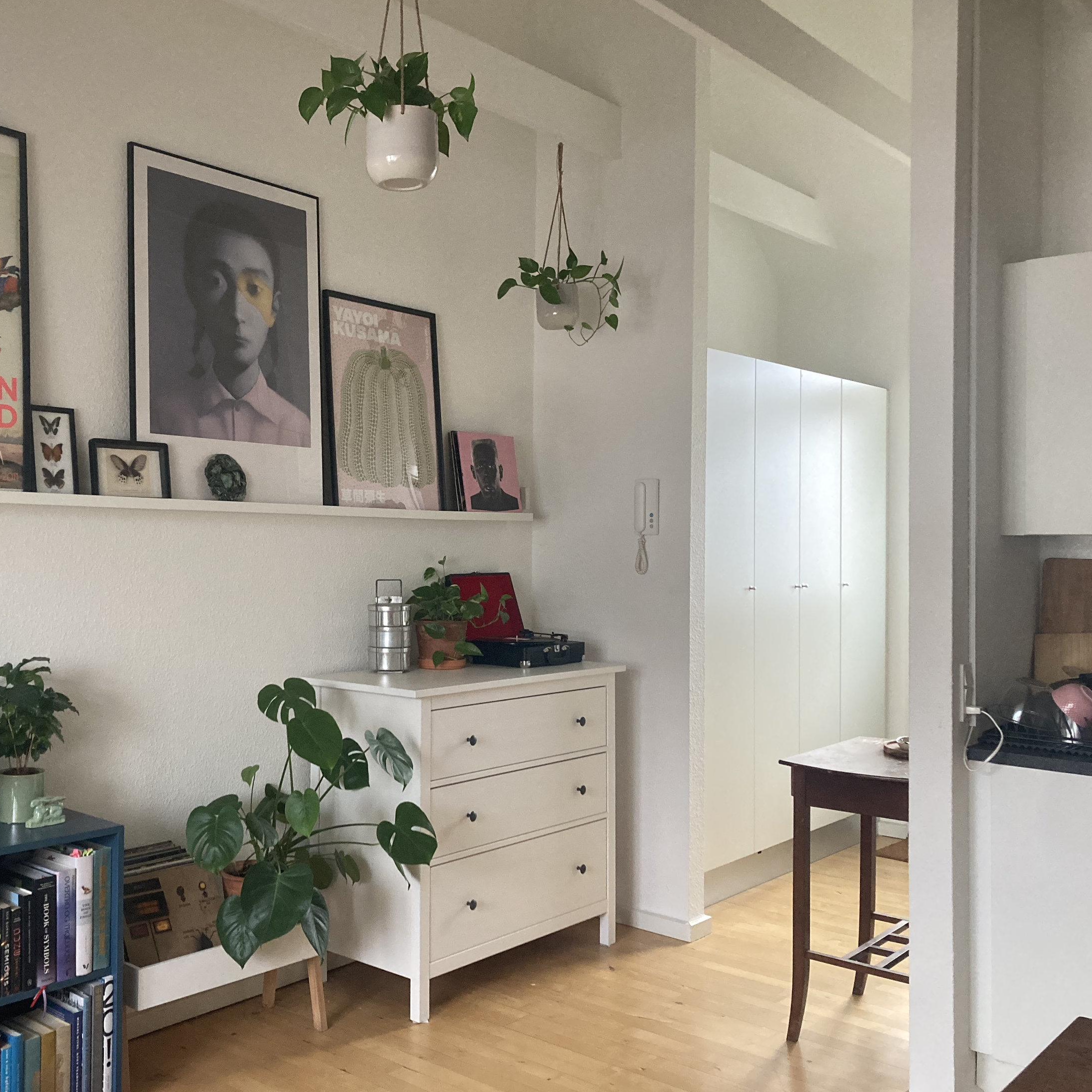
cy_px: 535
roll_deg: -0.6
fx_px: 1213
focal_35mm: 34
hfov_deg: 48.0
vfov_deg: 48.4
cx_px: 410
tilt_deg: +0.2
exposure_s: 1/60
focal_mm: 3.99
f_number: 1.8
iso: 250
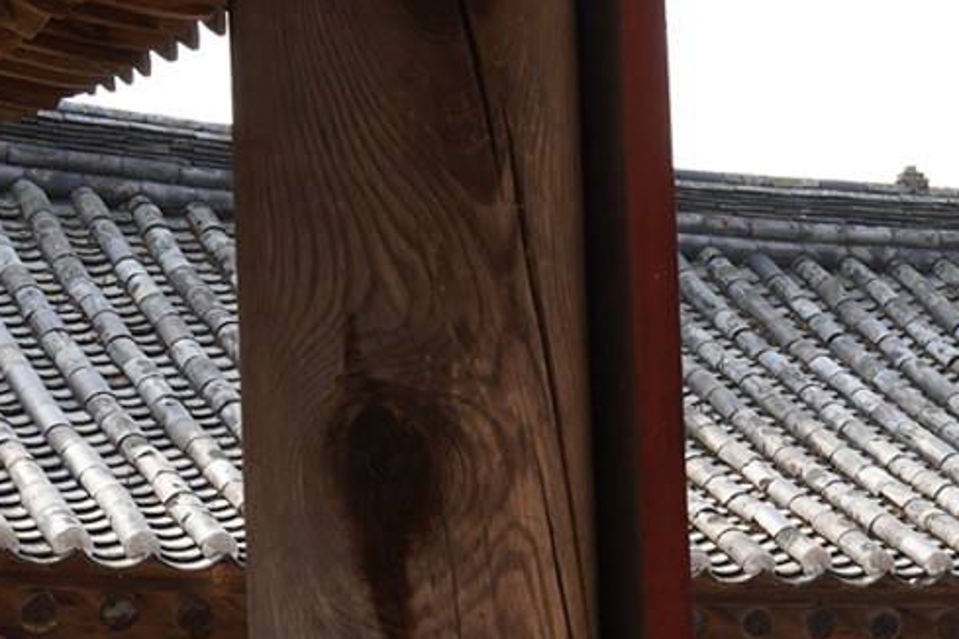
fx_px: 3703
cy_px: 647
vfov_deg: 9.8
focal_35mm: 139
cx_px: 1245
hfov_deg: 14.2
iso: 200
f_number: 11
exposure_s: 1/100
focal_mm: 34
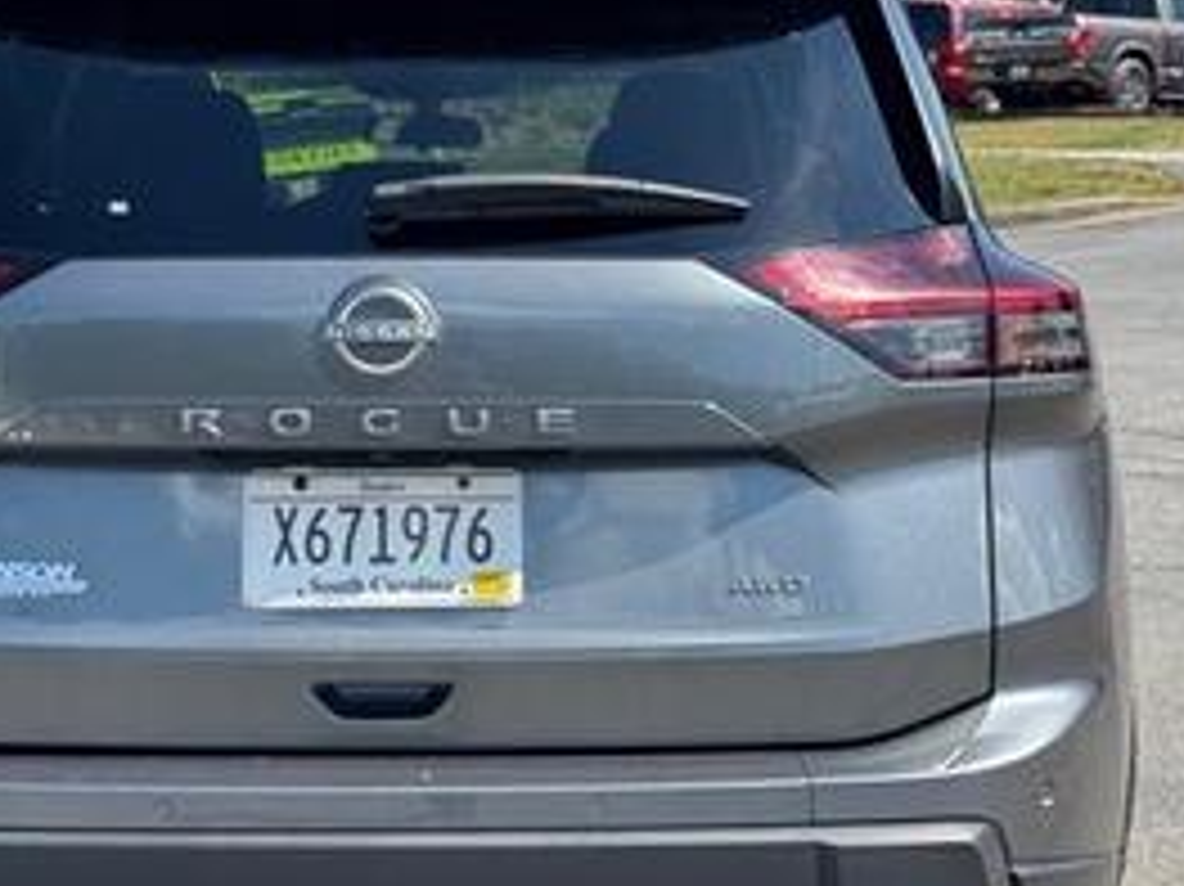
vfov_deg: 16.0
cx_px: 459
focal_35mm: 92
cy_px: 526
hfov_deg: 21.3
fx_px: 3145
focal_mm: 6.76
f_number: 1.78
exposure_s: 1/1984
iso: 64
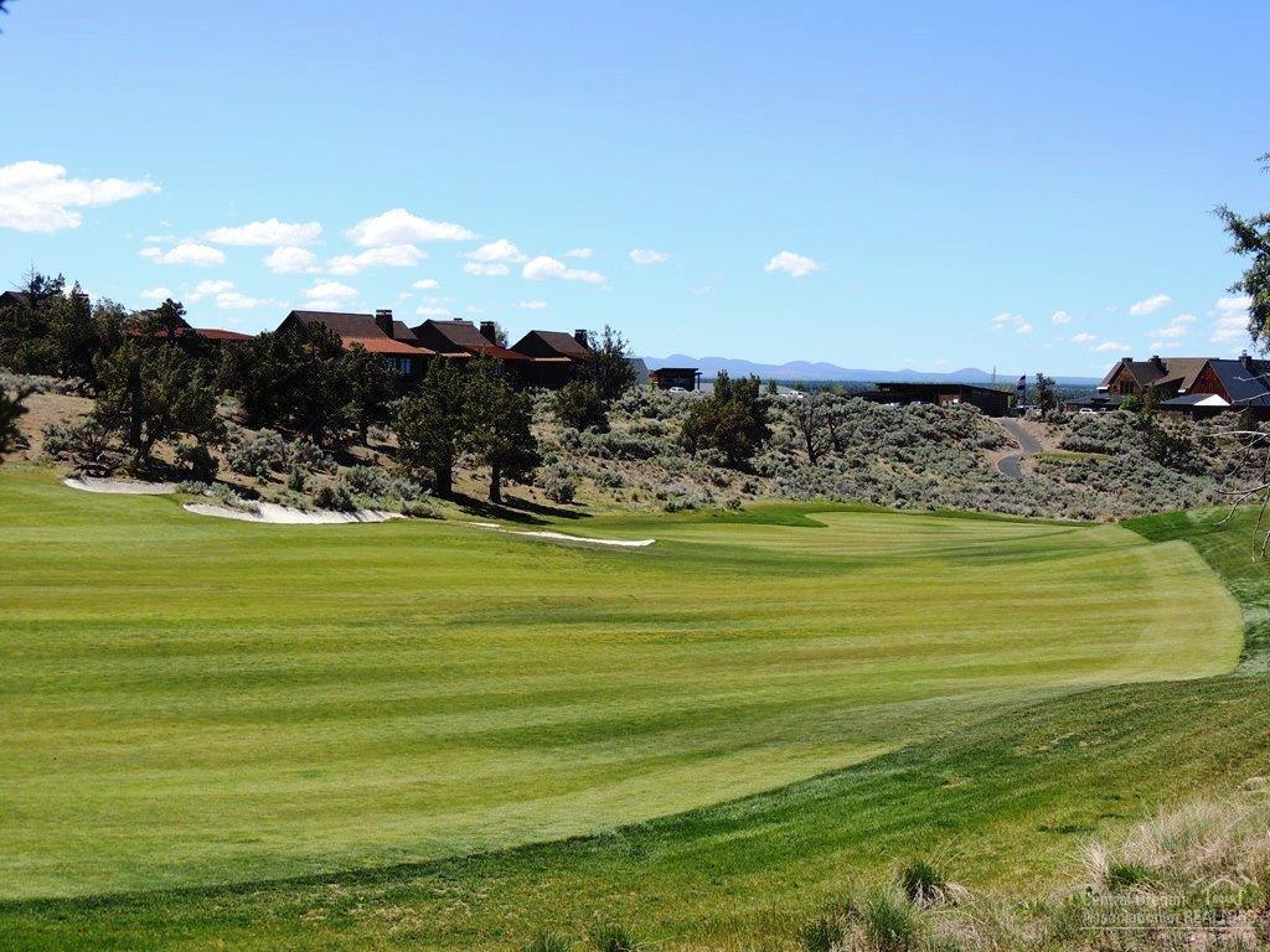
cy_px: 476
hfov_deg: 40.4
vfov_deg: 30.9
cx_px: 635
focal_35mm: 47
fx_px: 1724
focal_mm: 8.3
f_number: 3.5
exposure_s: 1/800
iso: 100
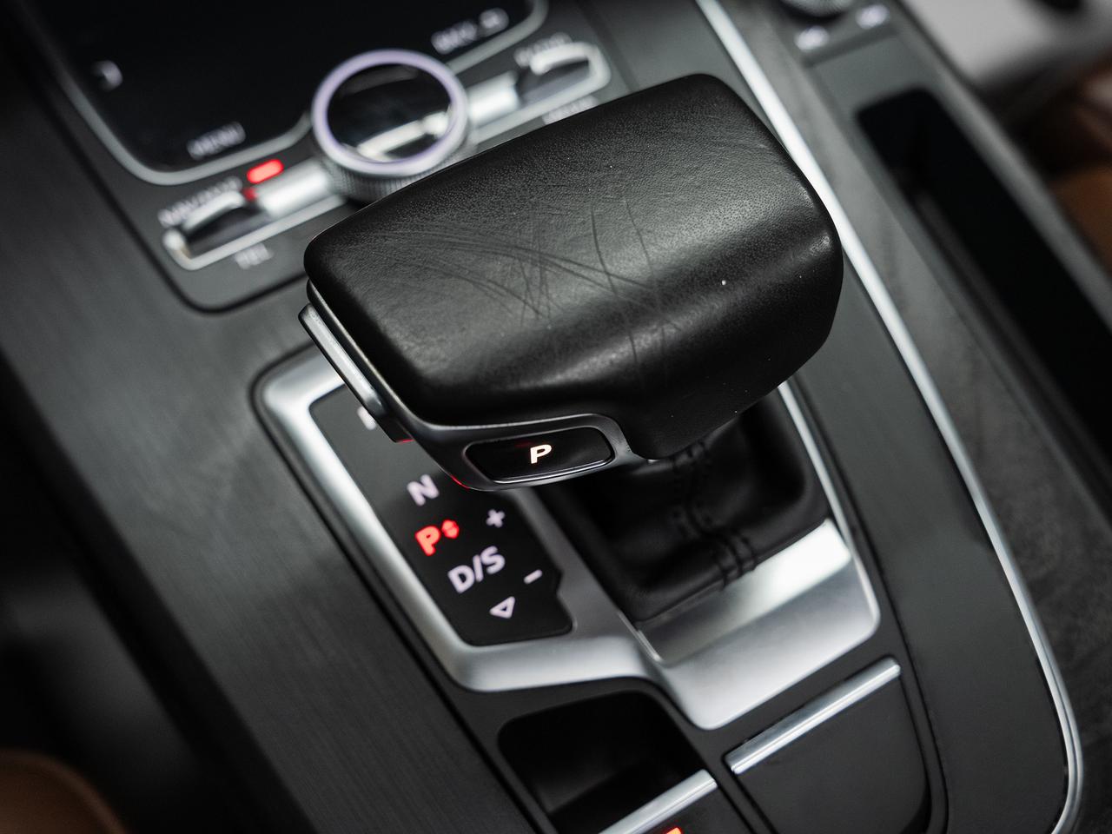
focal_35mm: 41
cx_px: 556
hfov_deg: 45.5
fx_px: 1327
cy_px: 417
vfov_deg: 34.9
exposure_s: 1/40
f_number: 4.5
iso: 1000
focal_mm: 38.2
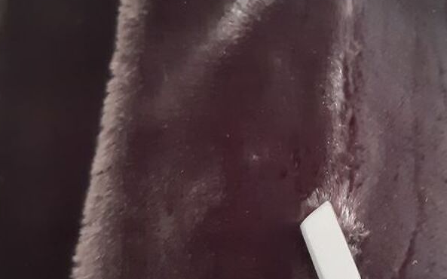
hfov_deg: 32.9
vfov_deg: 20.8
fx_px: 755
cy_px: 190
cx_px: 250
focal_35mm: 62
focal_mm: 3.92
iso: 640
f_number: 1.7
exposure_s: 1/17
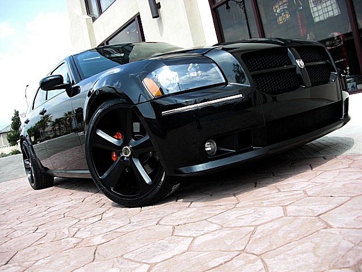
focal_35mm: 36
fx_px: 376
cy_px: 136
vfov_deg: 39.7
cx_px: 181
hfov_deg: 51.4
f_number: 2.8
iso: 50
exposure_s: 1/400
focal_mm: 6.3
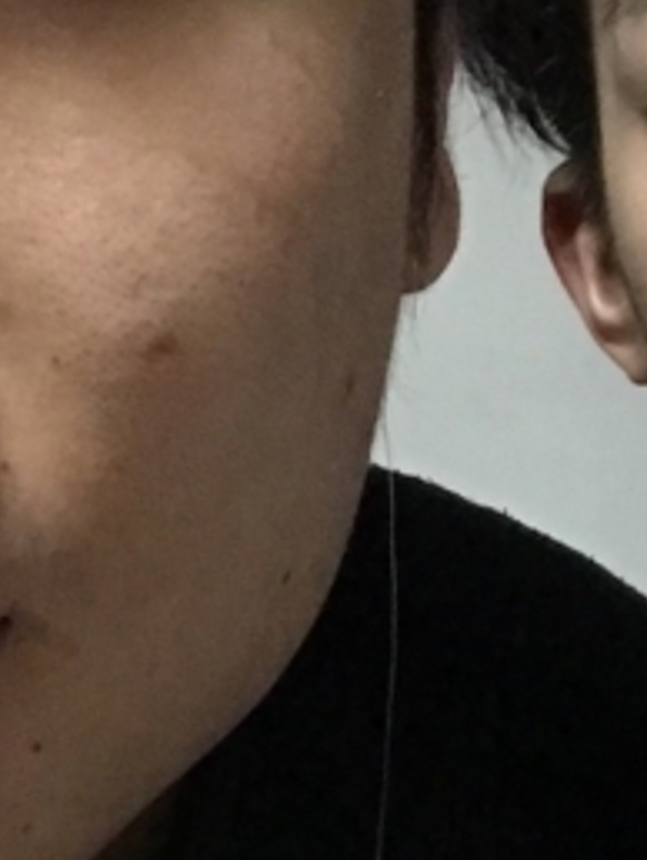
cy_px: 1063
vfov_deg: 14.9
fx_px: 3160
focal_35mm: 127
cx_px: 175
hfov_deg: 11.7
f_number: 2.2
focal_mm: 2.87
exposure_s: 1/20
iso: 200
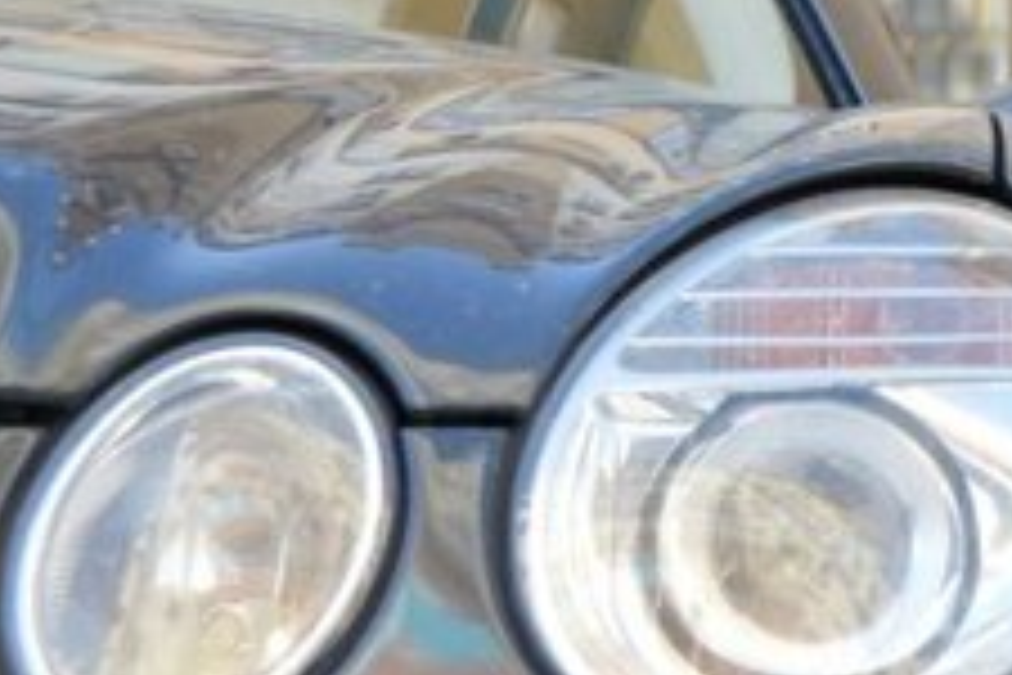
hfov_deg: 10.1
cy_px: 875
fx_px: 5678
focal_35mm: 202
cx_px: 963
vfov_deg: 6.7
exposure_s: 1/60
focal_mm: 46
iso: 100
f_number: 6.3
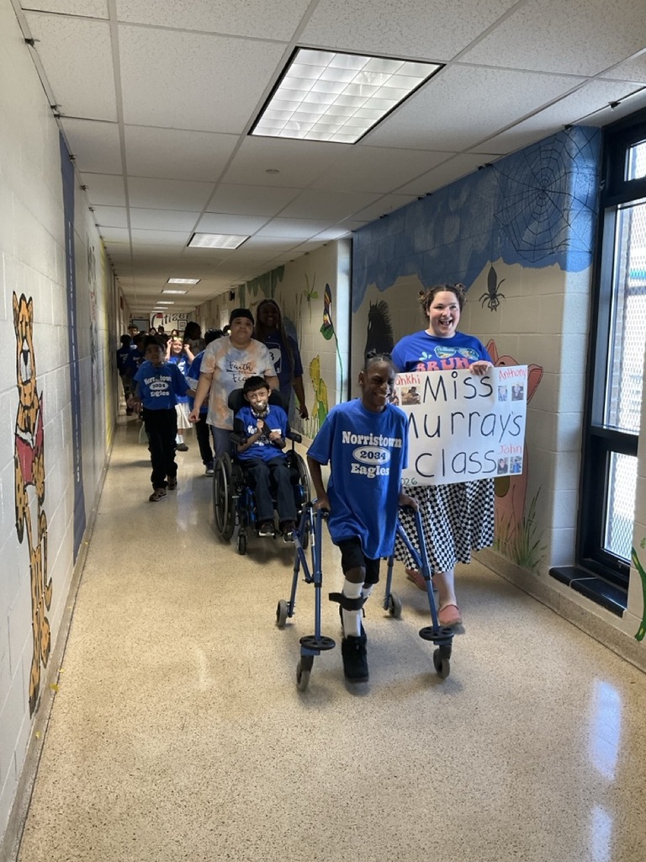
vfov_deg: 61.7
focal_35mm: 29
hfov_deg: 48.2
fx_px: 722
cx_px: 323
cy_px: 431
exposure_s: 1/60
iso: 64
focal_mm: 3
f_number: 1.8
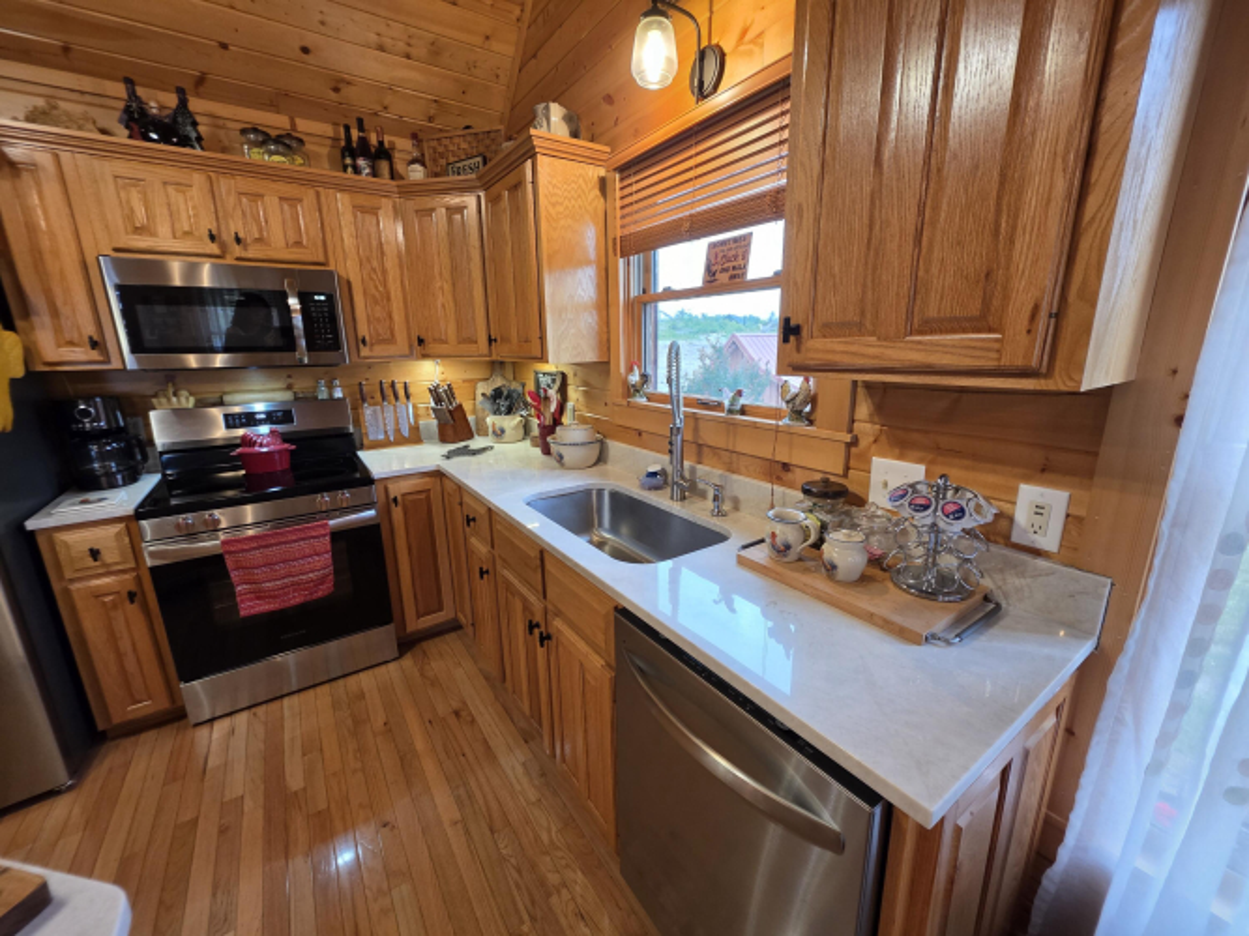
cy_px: 468
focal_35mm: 13
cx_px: 624
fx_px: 469
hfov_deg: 106.2
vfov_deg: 89.9
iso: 200
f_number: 1.9
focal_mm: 2.2
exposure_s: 1/60
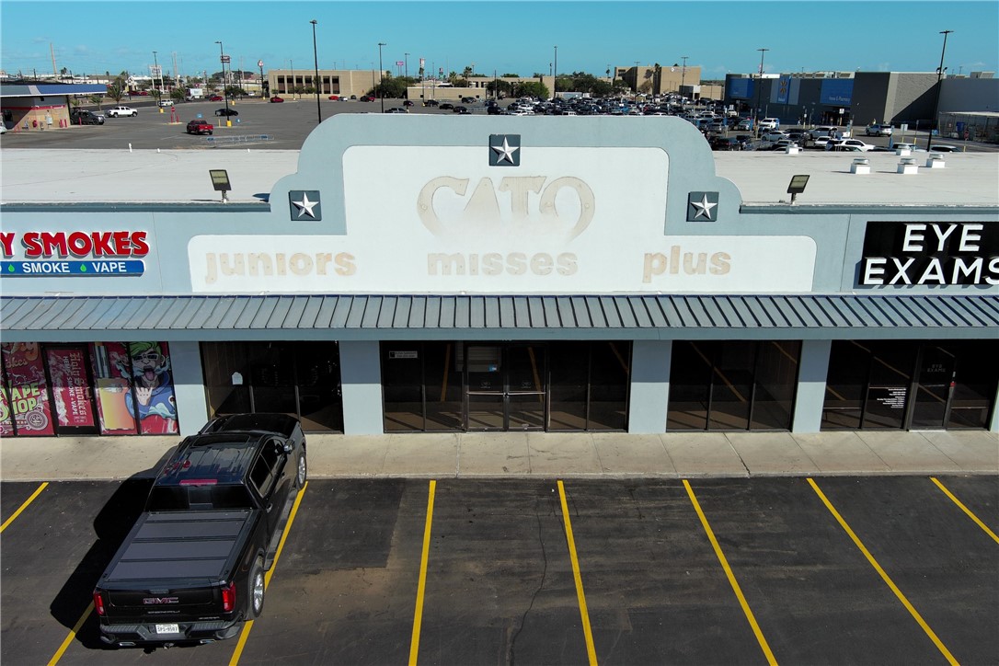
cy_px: 333
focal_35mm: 29
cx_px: 500
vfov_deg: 45.0
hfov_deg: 63.7
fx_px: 805
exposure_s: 1/2674
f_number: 2.8
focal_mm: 10.57
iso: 102
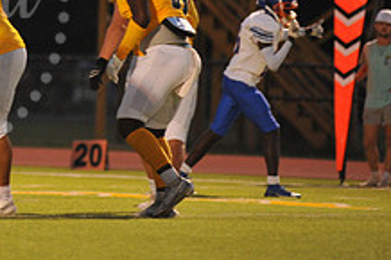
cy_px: 0
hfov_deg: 3.9
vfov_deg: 2.6
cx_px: -102
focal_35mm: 533
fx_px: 5784
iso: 1600
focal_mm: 200
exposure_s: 1/250
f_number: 3.2
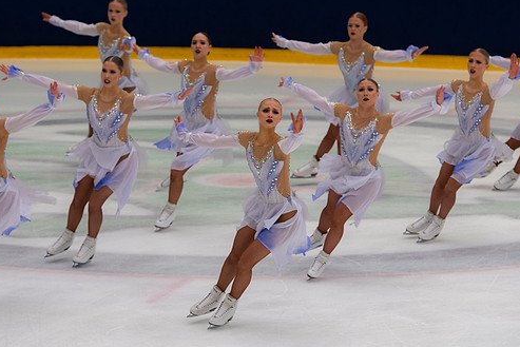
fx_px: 3569
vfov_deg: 5.6
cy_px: 164
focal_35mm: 247
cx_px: 259
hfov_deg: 8.3
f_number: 3.5
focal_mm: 140
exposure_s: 1/400
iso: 560
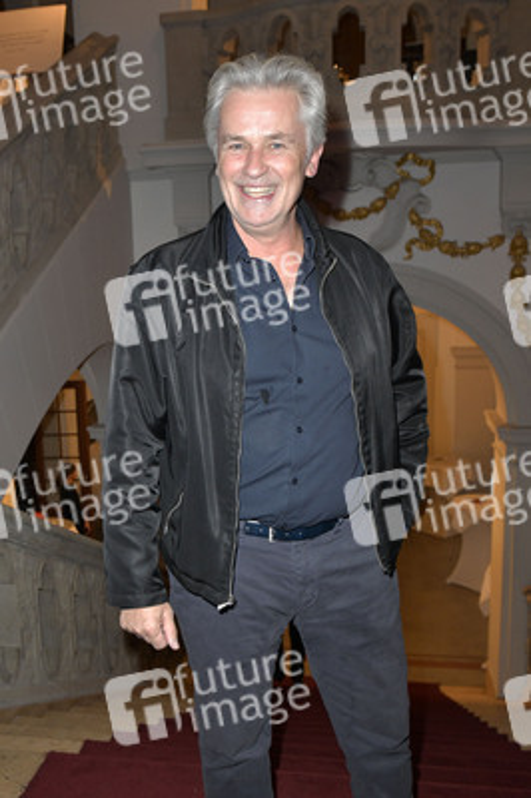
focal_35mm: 29
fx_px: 643
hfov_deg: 44.9
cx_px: 266
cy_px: 399
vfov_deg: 63.7
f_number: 5.6
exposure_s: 1/200
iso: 2000
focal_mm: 29
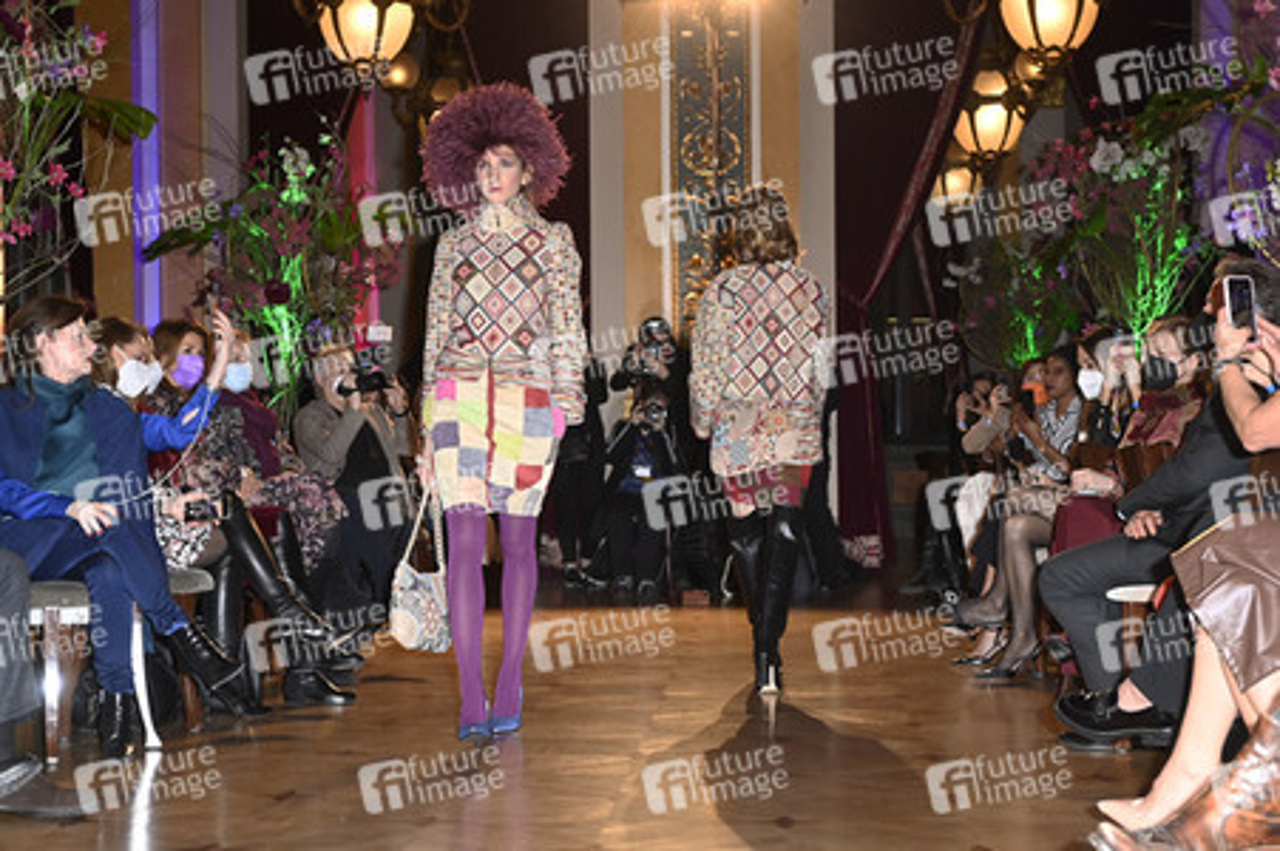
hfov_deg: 28.9
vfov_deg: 19.4
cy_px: 426
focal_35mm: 70
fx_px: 2487
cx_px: 640
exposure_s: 1/250
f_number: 5.6
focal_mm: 70
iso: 2500
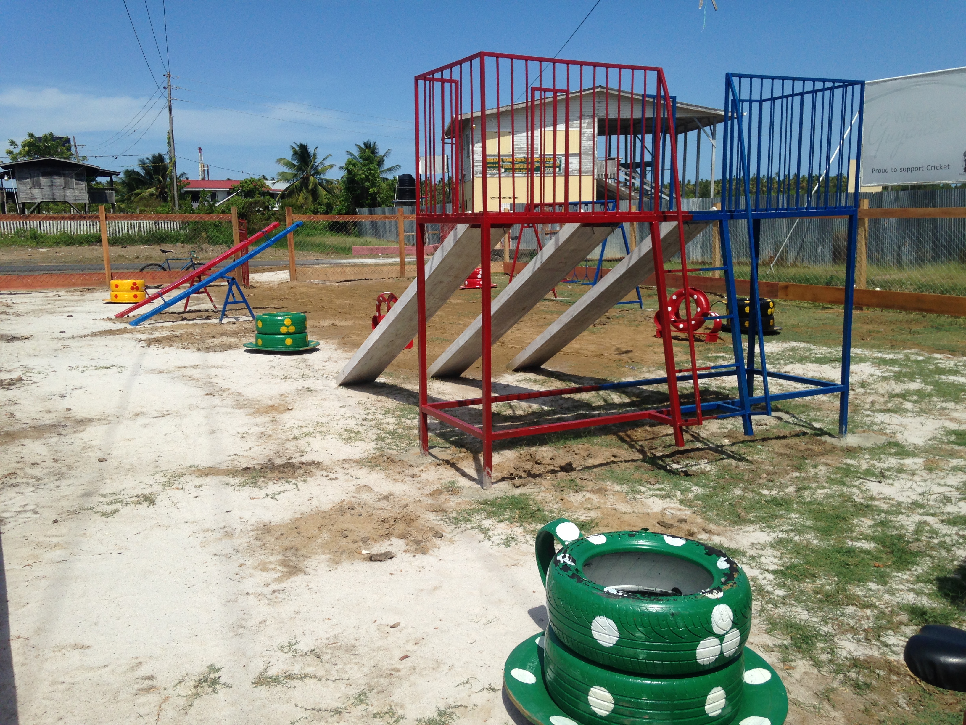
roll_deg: +3.3
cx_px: 483
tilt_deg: -10.9
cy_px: 362
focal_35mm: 33
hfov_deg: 55.4
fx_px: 921
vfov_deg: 42.9
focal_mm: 4.12
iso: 50
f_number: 2.4
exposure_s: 1/2857
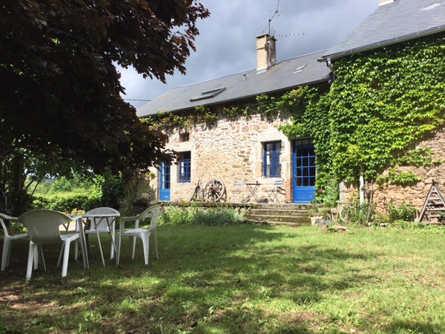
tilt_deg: +6.2
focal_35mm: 31
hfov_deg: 58.4
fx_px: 399
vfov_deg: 45.4
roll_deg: +0.1
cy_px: 167
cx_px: 222
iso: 25
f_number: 2.4
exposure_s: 1/776
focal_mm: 3.3
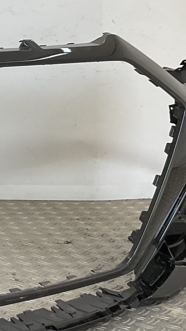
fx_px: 824
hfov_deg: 11.4
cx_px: -208
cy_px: 116
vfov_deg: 22.6
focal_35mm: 94
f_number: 1.8
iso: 16
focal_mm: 3
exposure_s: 1/225
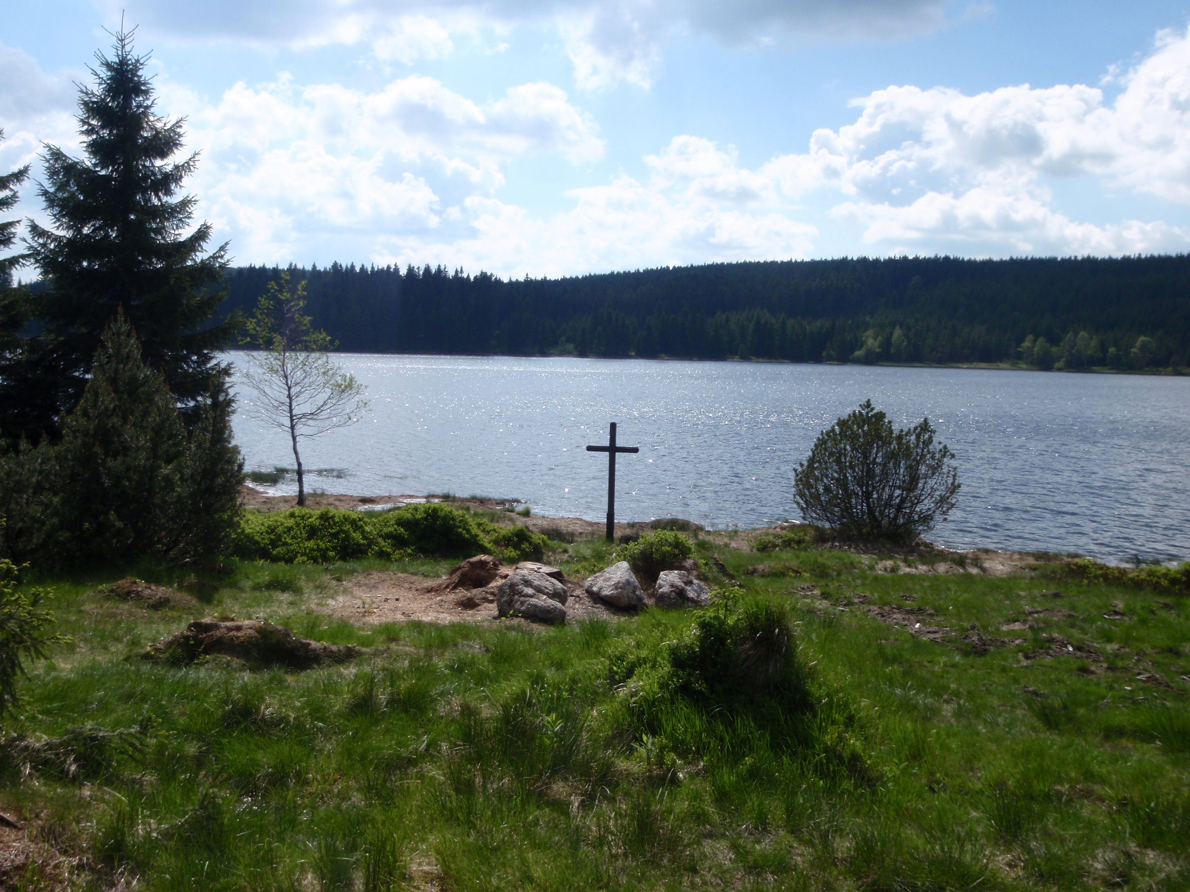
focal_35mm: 36
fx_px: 1238
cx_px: 595
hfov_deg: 51.4
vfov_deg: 39.7
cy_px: 446
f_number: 6.3
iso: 64
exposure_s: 1/320
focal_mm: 6.53
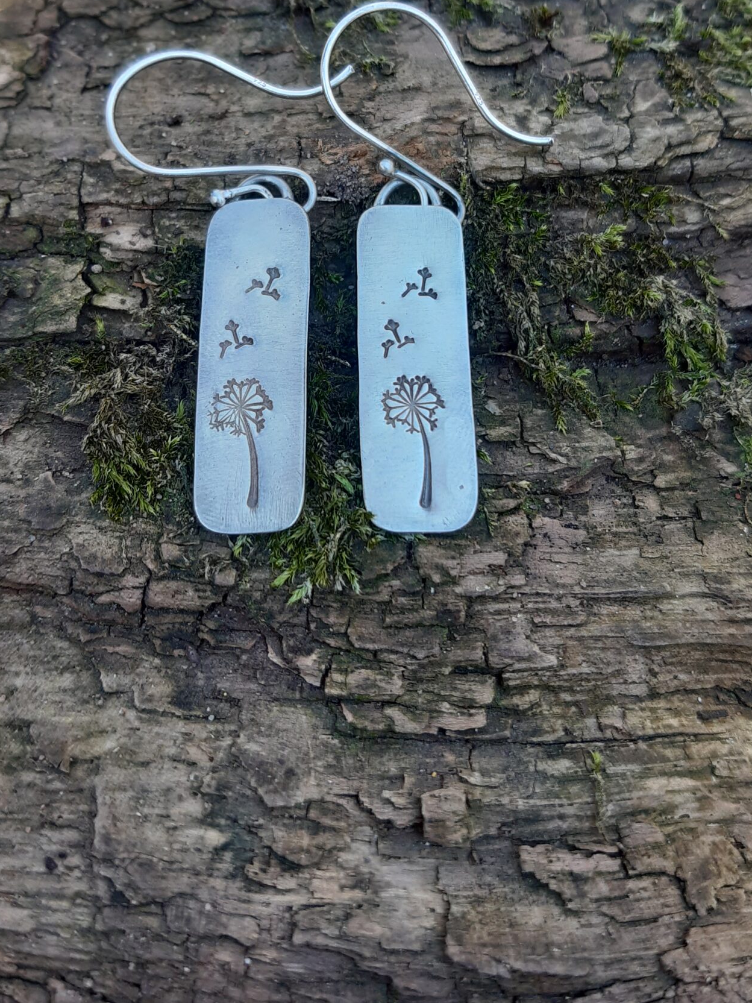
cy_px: 305
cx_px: 345
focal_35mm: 40
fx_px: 1159
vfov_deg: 45.8
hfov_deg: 35.9
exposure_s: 1/115
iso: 40
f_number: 1.7
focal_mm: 3.92
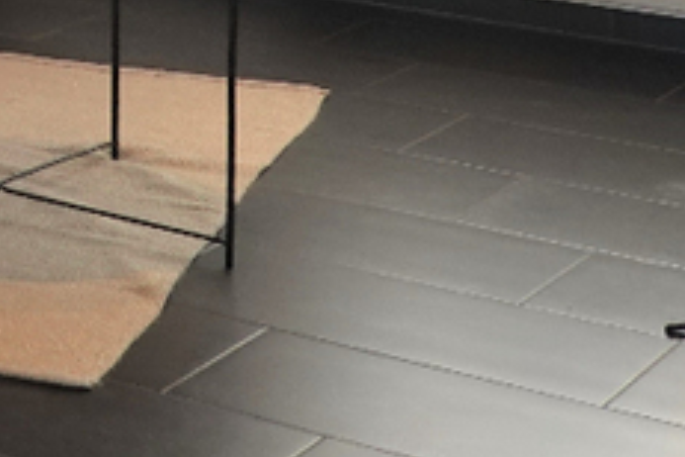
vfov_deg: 9.0
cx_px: -635
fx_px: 2664
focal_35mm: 140
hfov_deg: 13.0
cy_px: -591
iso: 125
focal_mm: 9
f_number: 2.8
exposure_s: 1/100
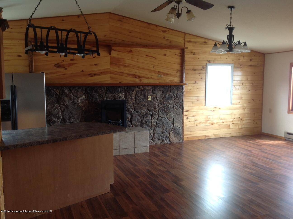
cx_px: 146
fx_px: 296
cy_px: 110
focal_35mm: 35
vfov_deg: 40.6
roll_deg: -0.8
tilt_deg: -5.9
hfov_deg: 52.7
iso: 50
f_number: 2.4
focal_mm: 4.28
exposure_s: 1/24
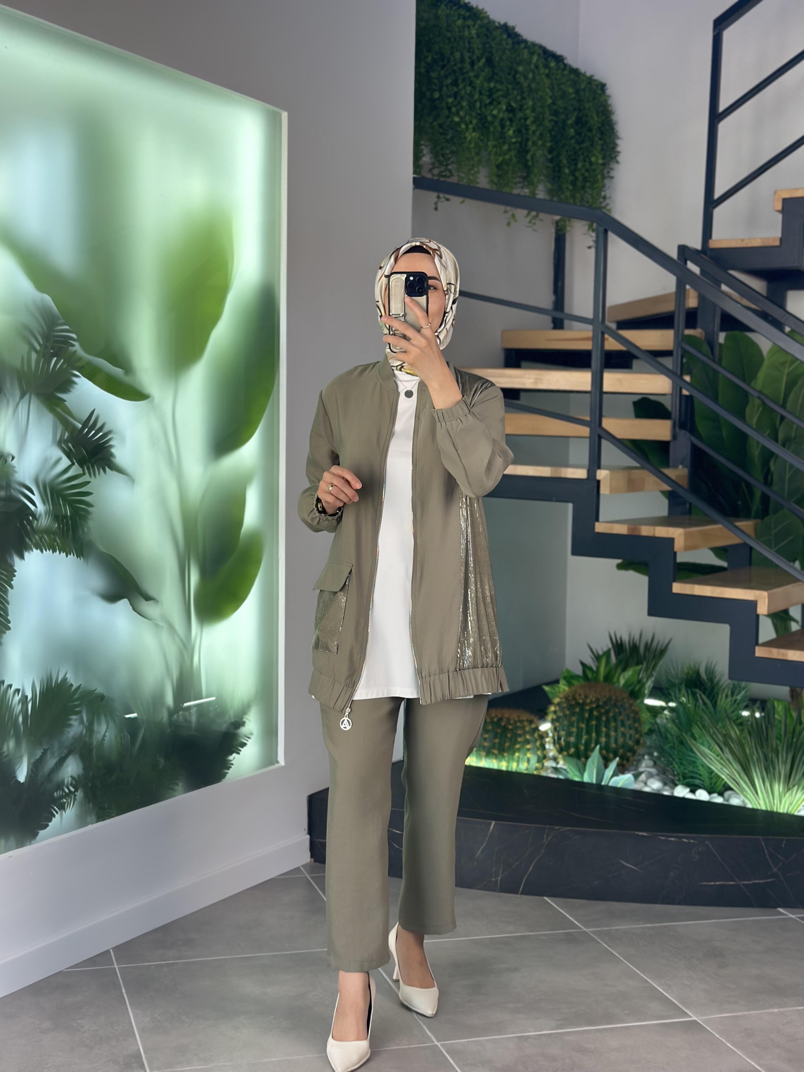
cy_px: 536
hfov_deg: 30.3
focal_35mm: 48
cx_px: 402
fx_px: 1486
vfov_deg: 39.7
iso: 80
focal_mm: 6.86
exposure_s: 1/325
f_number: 1.78
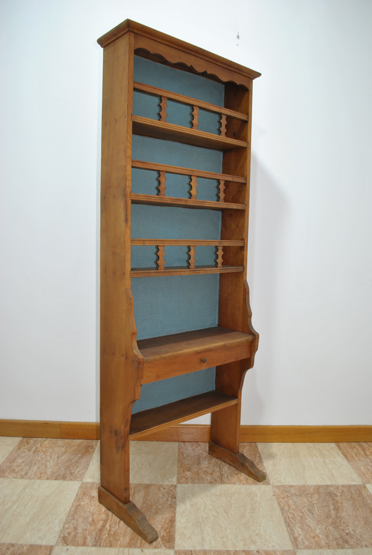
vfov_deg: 67.3
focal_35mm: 27
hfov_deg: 48.1
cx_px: 186
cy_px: 278
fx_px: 417
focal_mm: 18
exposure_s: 1/10
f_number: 3.5
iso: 200
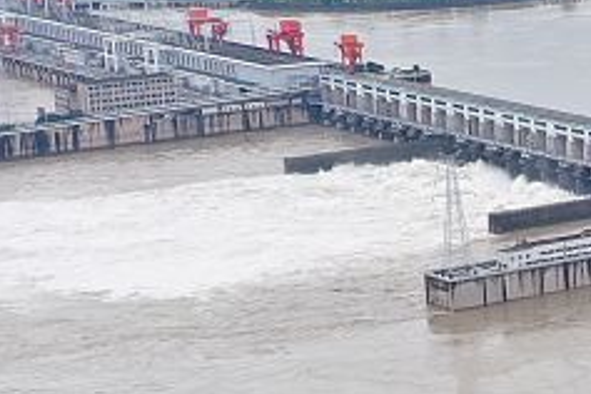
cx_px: 1172
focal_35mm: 142
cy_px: 282
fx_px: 2331
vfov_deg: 9.6
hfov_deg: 12.7
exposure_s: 1/320
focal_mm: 10.26
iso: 100
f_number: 5
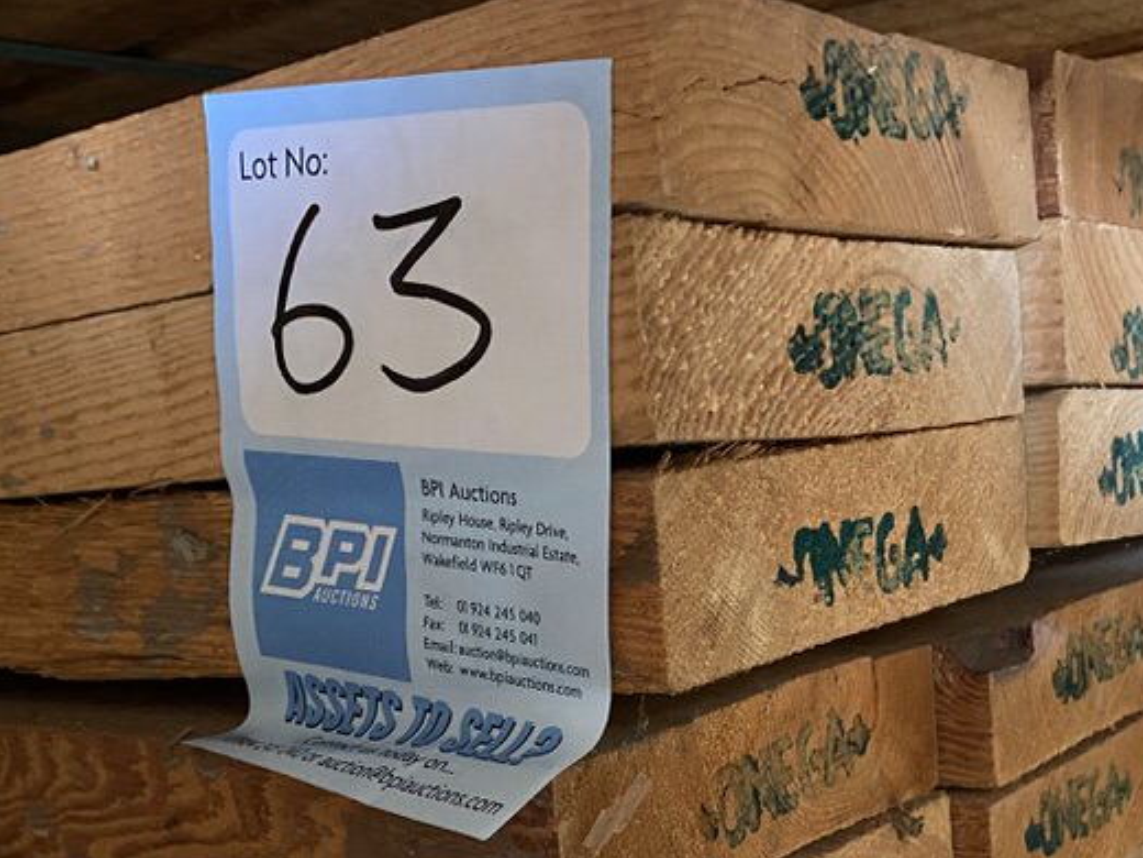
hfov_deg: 39.6
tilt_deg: -10.0
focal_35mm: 48
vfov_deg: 29.1
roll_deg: +3.7
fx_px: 1585
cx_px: 631
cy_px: 772
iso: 800
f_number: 1.8
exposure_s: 1/30
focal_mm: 4.25
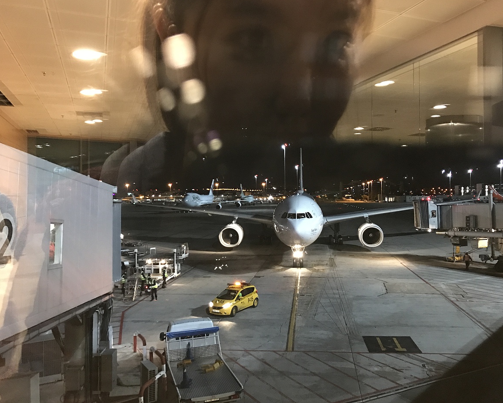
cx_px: 272
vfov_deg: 48.5
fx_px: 447
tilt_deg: +0.9
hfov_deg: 58.7
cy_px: 196
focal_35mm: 30
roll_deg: -0.2
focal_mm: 3.99
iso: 80
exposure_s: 1/4
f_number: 1.8
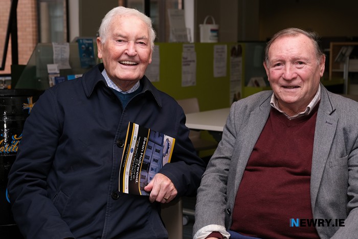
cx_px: 179
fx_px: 537
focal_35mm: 54
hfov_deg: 36.9
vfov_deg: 25.1
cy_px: 120
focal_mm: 35.8
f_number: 3.6
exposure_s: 1/250
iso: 400
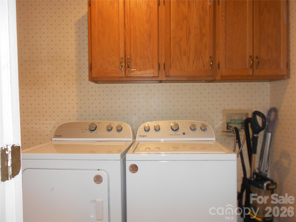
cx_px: 148
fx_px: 222
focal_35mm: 26
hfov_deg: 67.3
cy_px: 111
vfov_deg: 53.1
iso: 200
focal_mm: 4.6
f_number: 3.2
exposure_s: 1/25
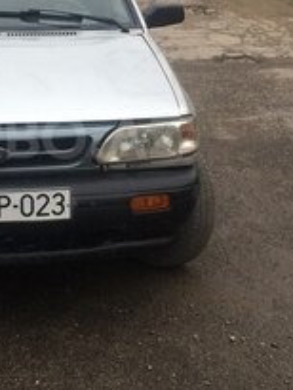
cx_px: 36
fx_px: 789
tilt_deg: -19.8
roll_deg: +2.3
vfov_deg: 27.6
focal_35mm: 70
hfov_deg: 20.7
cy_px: 137
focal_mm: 4.15
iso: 32
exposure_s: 1/380
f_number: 2.2
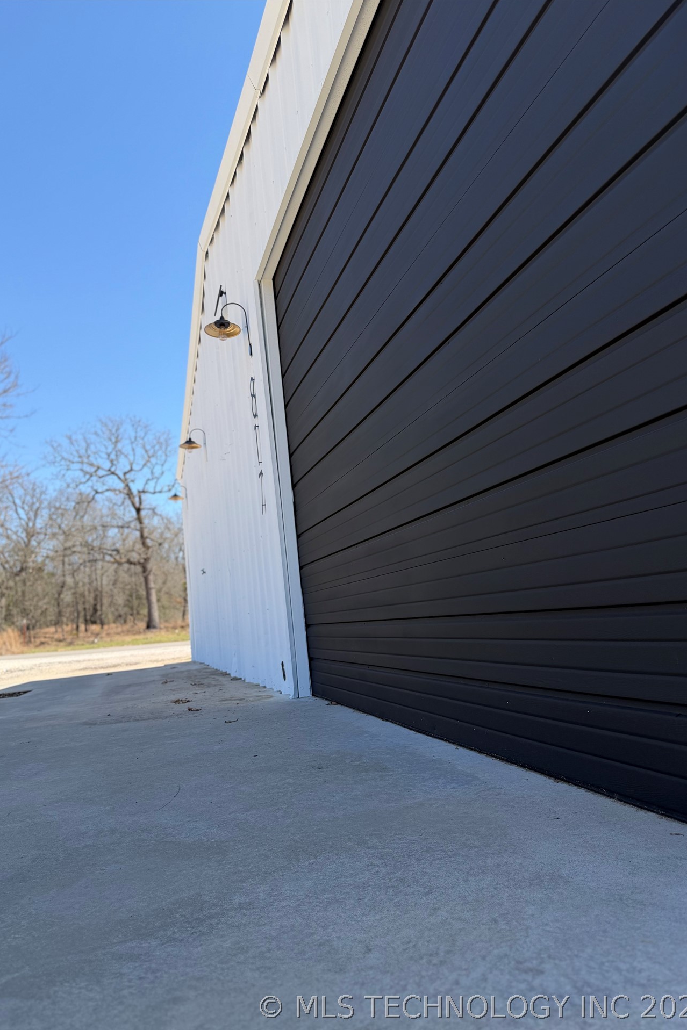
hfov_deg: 51.3
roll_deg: +4.4
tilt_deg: +7.9
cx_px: 334
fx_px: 716
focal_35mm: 25
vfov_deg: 71.5
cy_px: 515
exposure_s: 1/1855
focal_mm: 6.76
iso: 80
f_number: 1.78
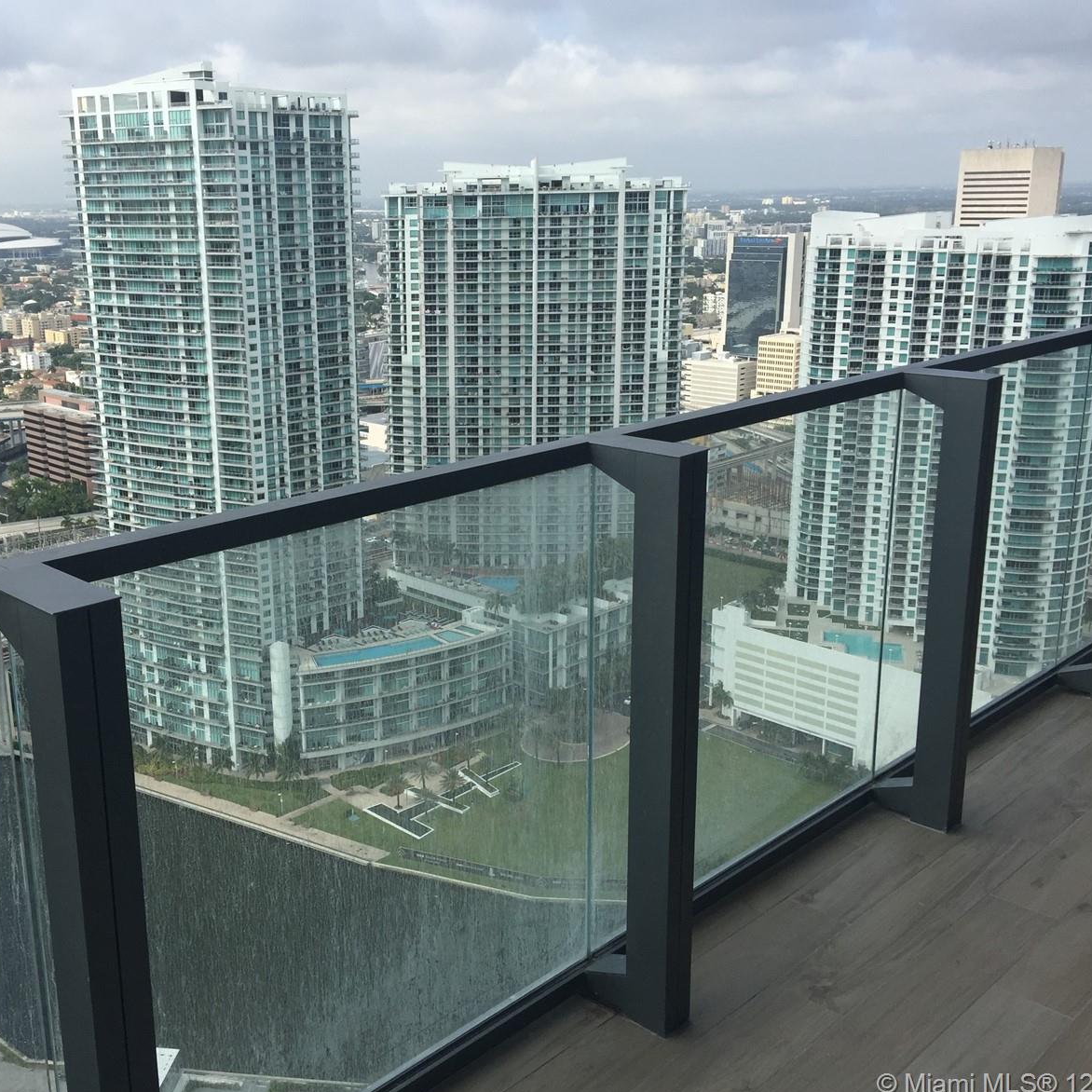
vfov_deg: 47.2
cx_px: 434
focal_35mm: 35
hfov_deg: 46.9
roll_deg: +0.0
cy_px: 544
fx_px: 1249
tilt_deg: -14.9
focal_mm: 4.15
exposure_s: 1/2083
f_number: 2.2
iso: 32
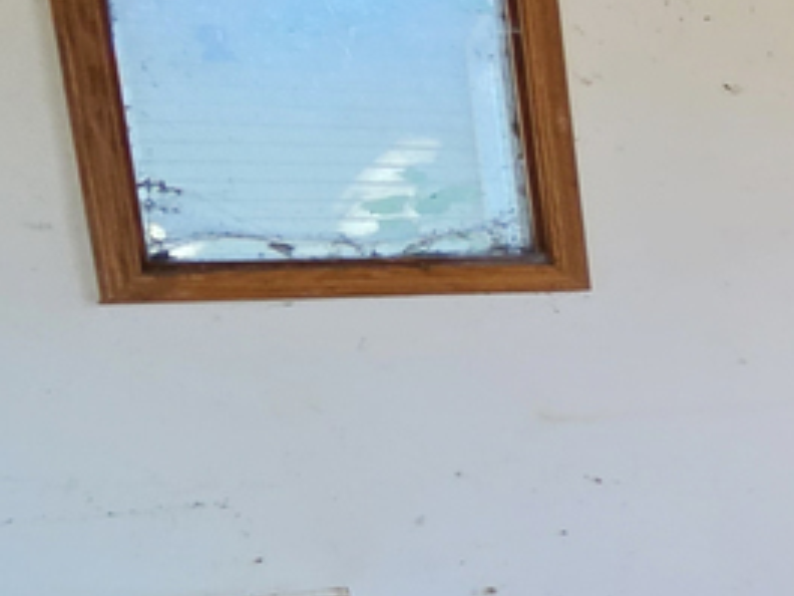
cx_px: 2036
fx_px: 1629
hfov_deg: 14.0
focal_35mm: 71
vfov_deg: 20.5
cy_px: 482
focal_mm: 2.2
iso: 100
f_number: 1.9
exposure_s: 1/120
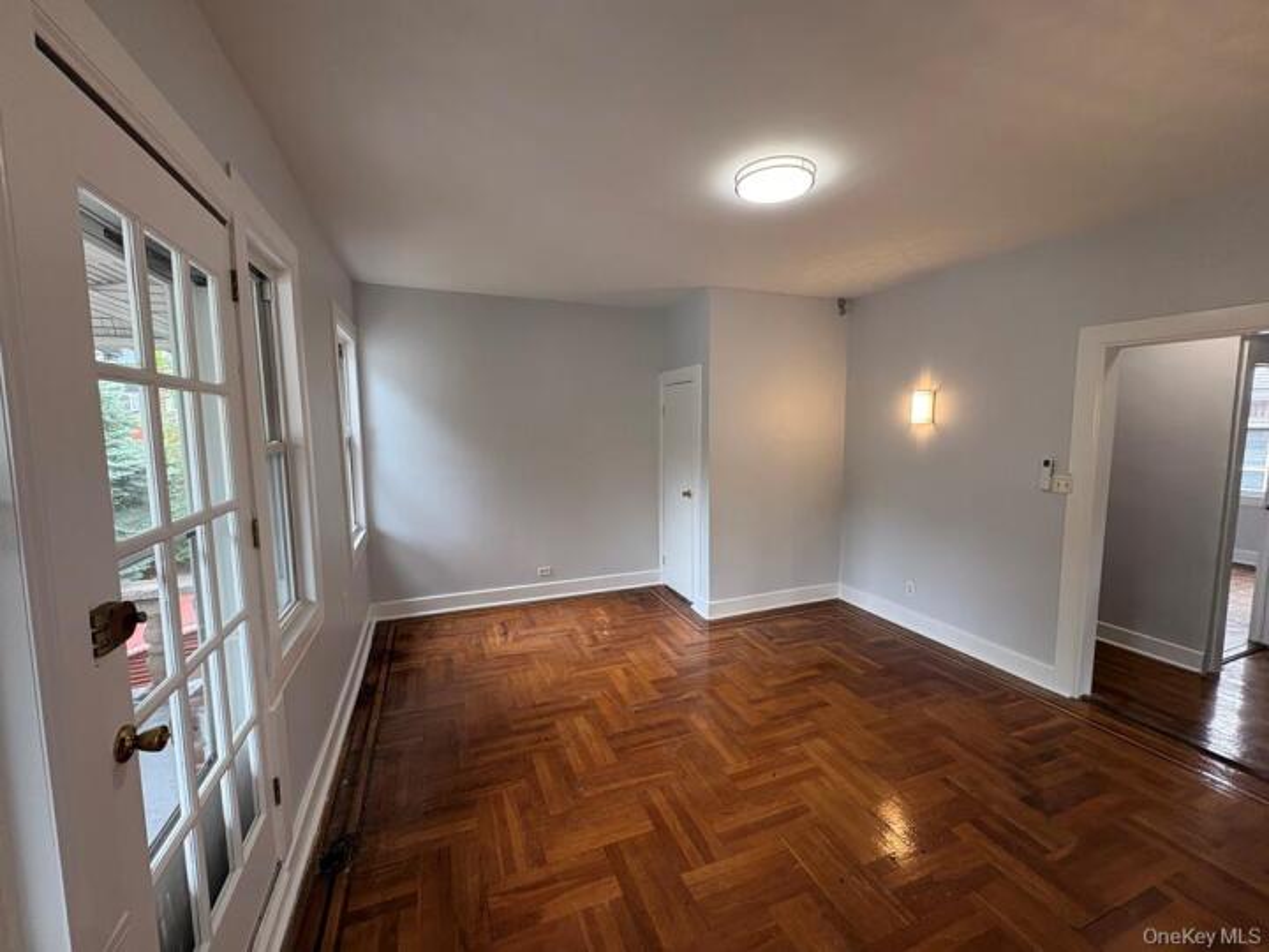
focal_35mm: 14
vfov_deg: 85.7
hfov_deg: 102.1
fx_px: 513
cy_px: 476
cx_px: 634
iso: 160
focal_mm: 2.22
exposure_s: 1/120
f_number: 2.2
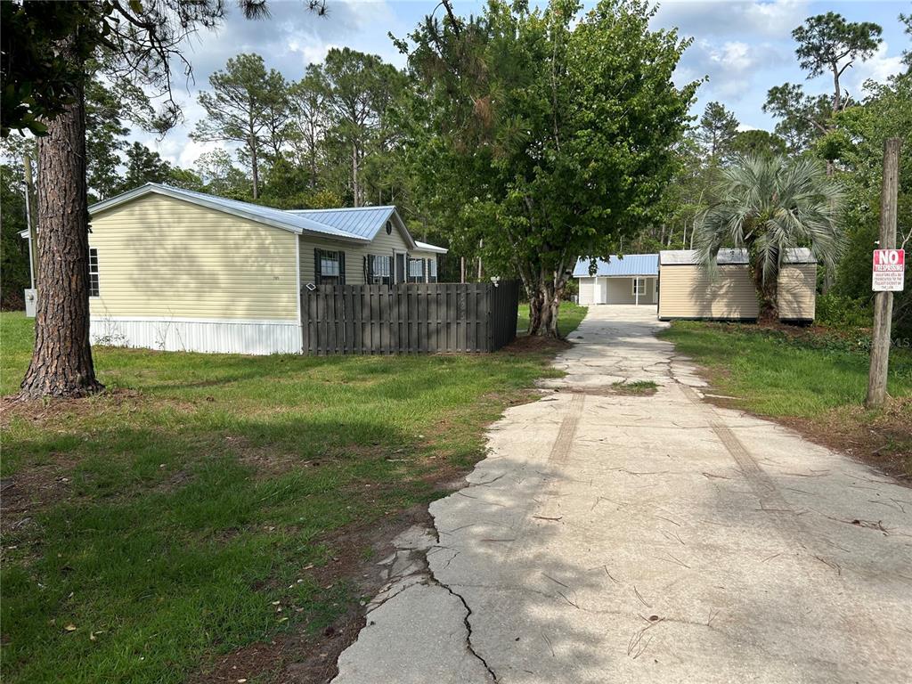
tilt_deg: -4.9
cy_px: 342
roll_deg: +1.6
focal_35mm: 26
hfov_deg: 67.3
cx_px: 456
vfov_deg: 53.1
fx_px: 685
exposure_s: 1/2762
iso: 50
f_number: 1.5
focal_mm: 5.7
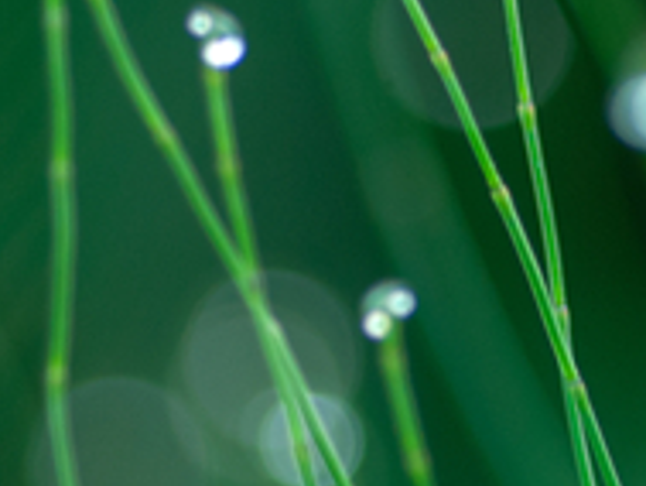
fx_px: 11989
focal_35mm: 642
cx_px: 824
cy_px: 221
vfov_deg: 2.3
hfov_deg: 3.1
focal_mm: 105
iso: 100
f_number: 2.8
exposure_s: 1/60
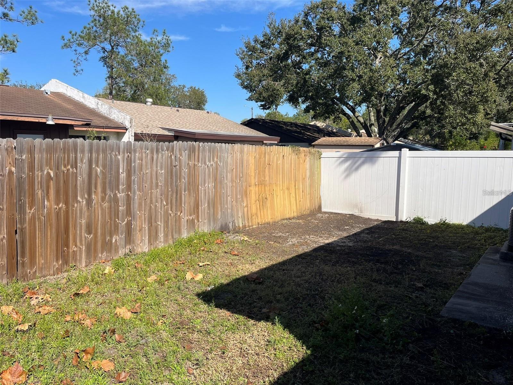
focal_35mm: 26
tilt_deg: -6.9
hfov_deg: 67.3
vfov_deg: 53.1
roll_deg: -0.8
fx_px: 385
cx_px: 256
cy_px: 192
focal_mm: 5.1
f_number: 1.6
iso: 50
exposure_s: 1/3413
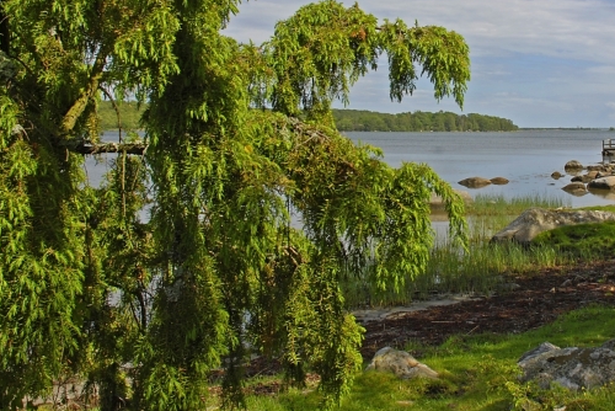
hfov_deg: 40.2
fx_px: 820
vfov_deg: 27.9
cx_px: 444
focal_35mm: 48
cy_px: 135
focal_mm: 20
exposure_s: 1/100
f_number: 13
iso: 100
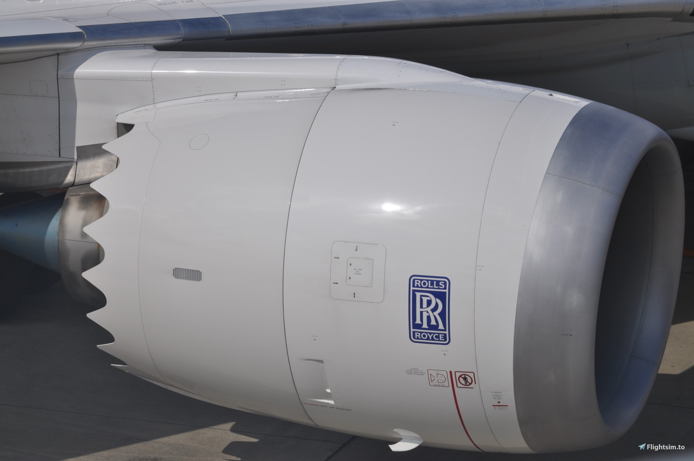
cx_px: 347
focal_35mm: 240
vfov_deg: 5.7
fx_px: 4621
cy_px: 230
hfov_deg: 8.6
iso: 200
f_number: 10
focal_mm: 160
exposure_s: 1/1600
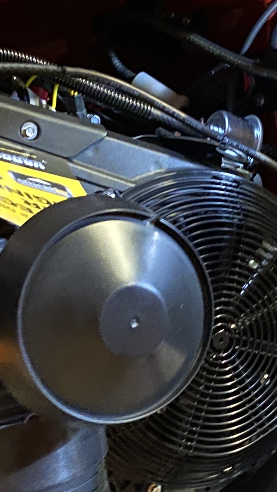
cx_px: 265
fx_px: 1137
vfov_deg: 24.3
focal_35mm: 87
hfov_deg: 13.7
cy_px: 339
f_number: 1.8
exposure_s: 1/15
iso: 1250
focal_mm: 4.25
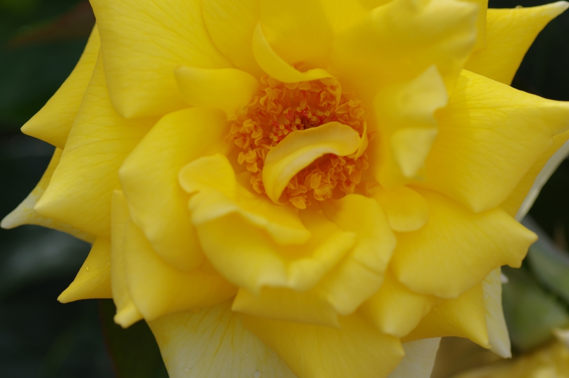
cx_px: 272
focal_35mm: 164
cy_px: 151
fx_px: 2590
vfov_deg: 8.4
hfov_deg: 12.5
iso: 100
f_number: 5
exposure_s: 1/320
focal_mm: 90
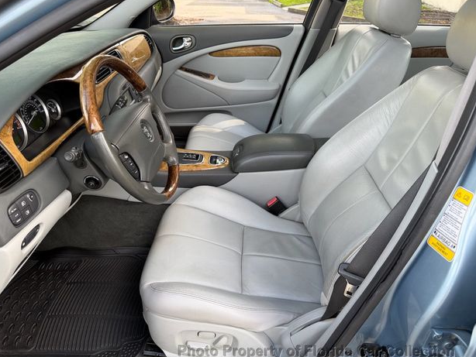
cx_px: 232
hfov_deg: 69.4
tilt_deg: -30.7
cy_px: 182
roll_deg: -1.6
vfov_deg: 54.9
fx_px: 344
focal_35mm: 25
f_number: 1.78
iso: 64
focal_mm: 6.76
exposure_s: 1/188
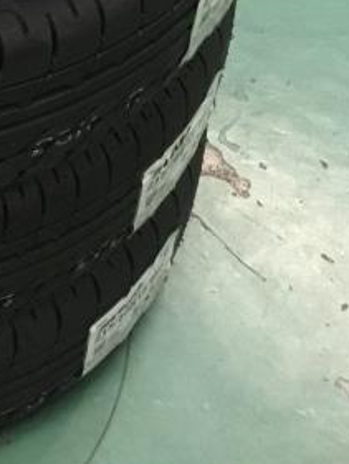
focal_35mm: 113
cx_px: -91
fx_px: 1518
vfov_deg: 15.4
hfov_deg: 12.7
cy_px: -332
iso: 160
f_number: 2.4
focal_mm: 3.3
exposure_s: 1/30
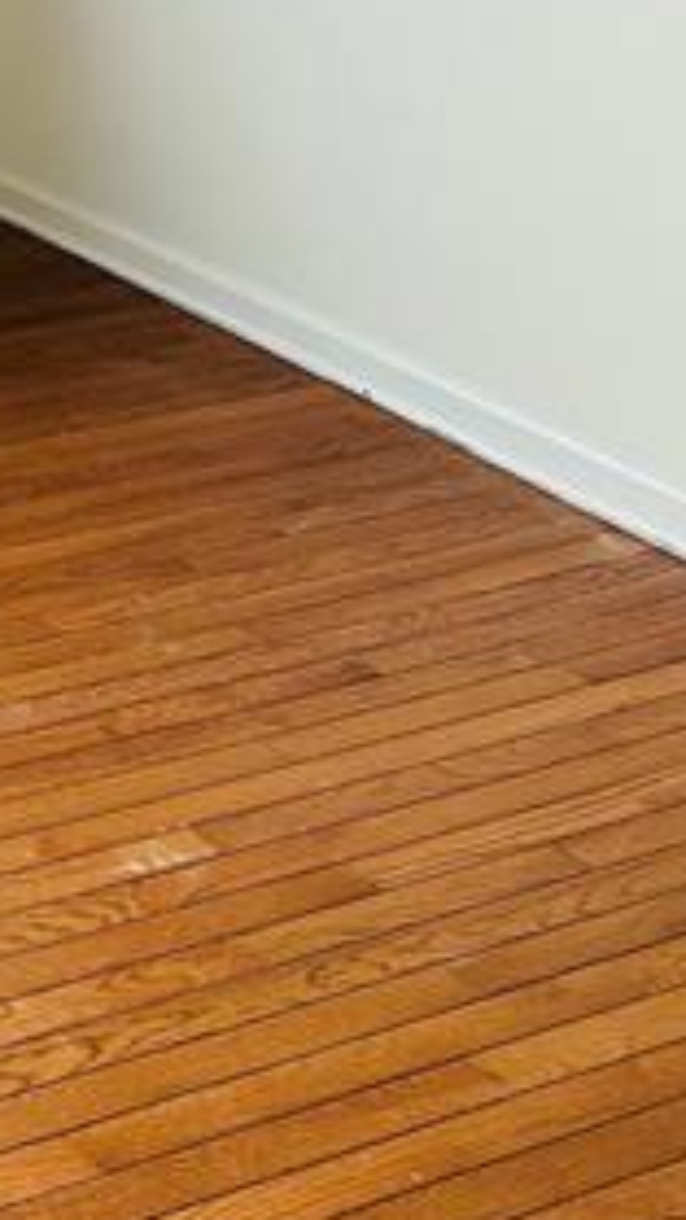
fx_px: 2328
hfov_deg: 15.0
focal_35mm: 72
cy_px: 87
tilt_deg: -13.3
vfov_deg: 28.1
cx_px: -463
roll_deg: +0.4
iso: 160
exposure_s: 1/121
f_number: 1.78
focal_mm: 6.86
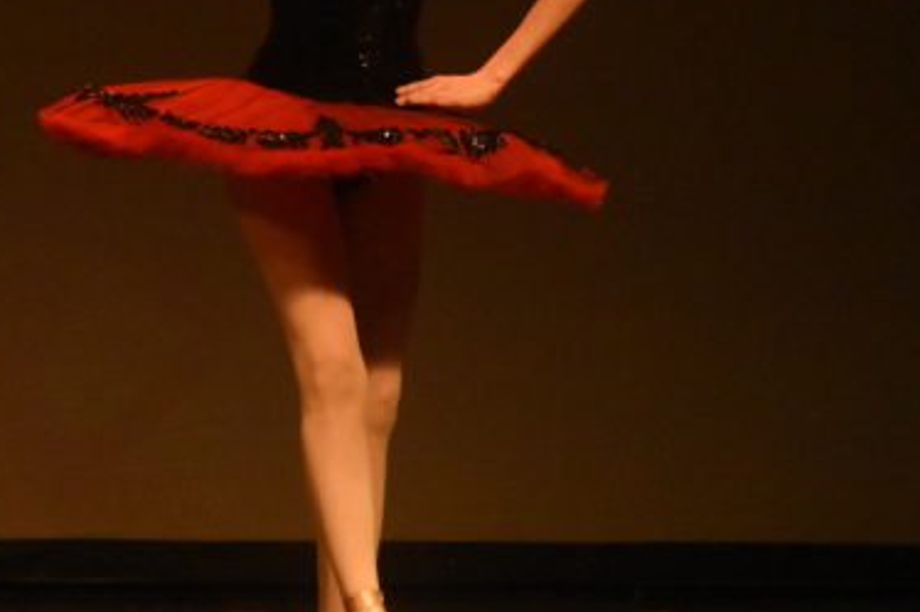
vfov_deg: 3.3
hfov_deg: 5.0
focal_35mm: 414
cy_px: 161
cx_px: 394
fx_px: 10575
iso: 8000
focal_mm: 120
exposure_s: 1/500
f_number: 3.5
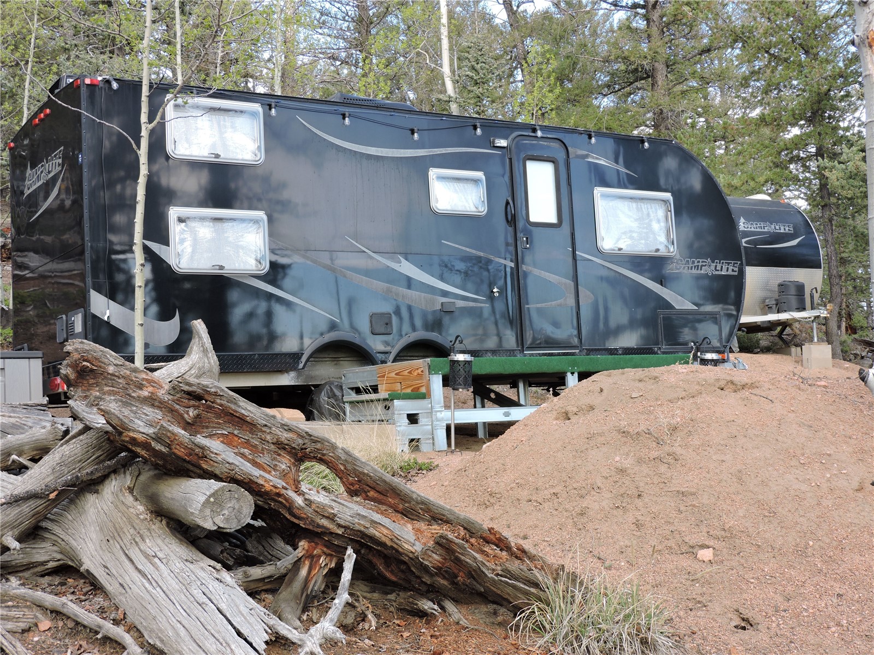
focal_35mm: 47
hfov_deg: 40.4
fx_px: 1187
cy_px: 328
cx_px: 437
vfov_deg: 30.9
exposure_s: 1/60
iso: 100
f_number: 3.5
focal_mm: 8.4
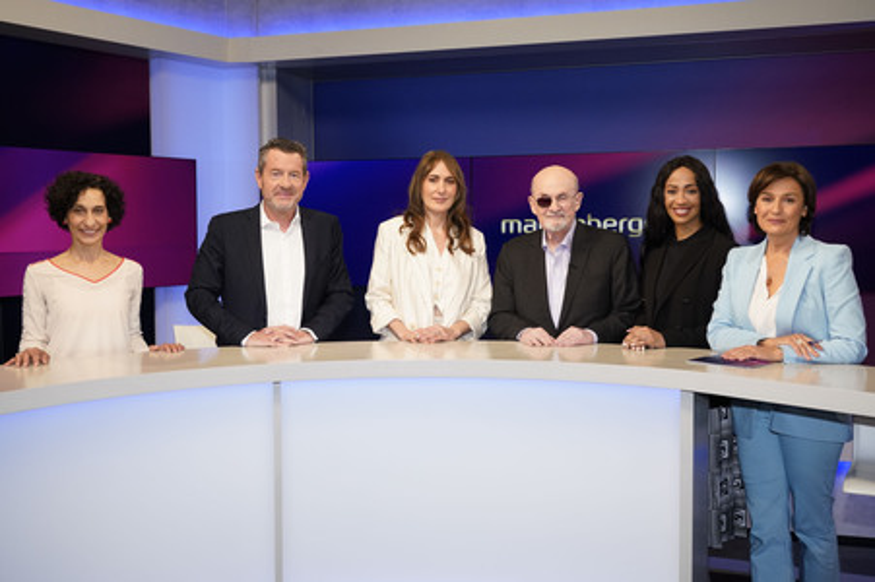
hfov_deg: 58.8
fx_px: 777
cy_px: 291
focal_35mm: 32
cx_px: 438
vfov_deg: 41.1
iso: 2000
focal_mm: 32
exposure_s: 1/160
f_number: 5
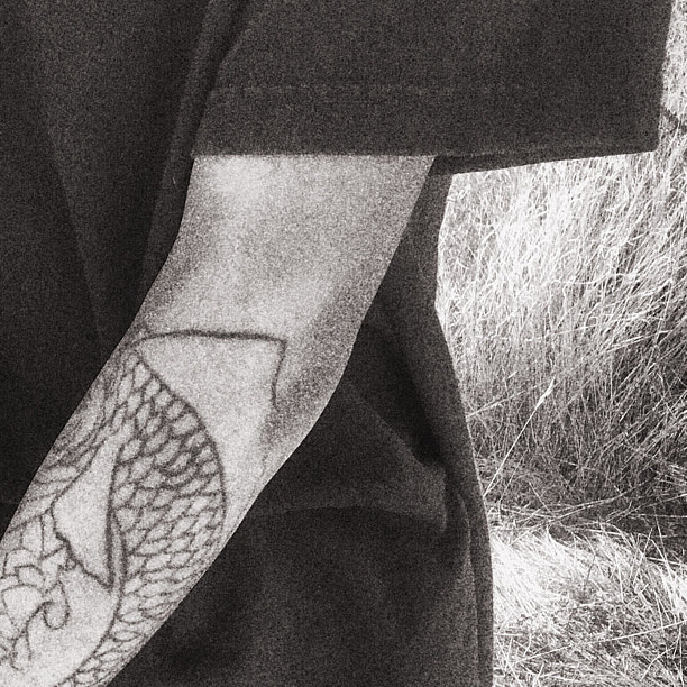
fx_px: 1504
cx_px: -80
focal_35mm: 67
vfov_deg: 25.2
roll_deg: -1.5
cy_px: 569
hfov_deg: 24.0
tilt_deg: -33.7
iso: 25
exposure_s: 1/318
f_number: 2.2
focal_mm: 4.15
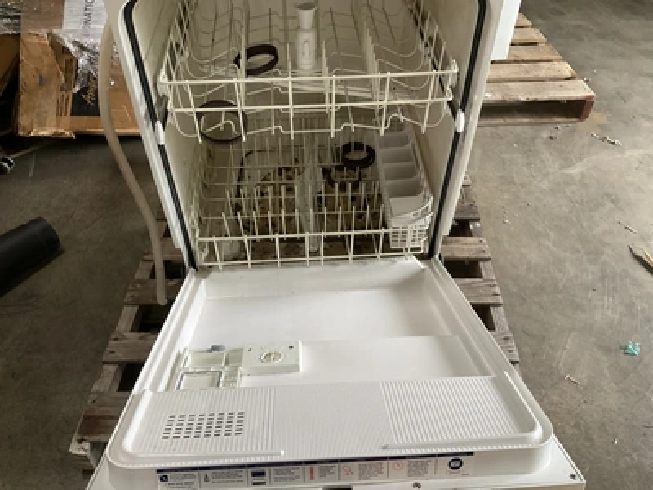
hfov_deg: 61.7
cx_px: 326
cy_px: 245
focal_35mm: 29
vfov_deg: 48.2
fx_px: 547
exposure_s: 1/60
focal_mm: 3
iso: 100
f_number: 1.8
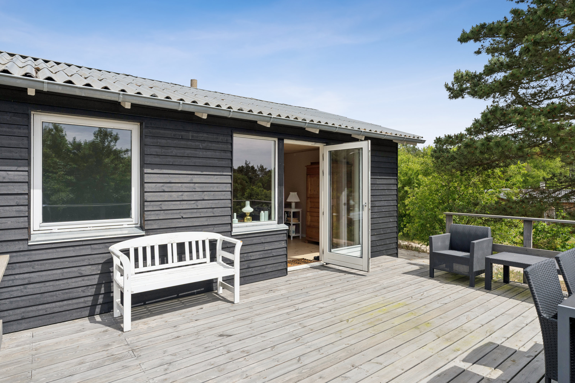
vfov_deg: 61.9
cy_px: 192
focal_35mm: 20
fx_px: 319
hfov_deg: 84.0
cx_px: 288
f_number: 6.3
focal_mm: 20
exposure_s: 1/1600
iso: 250
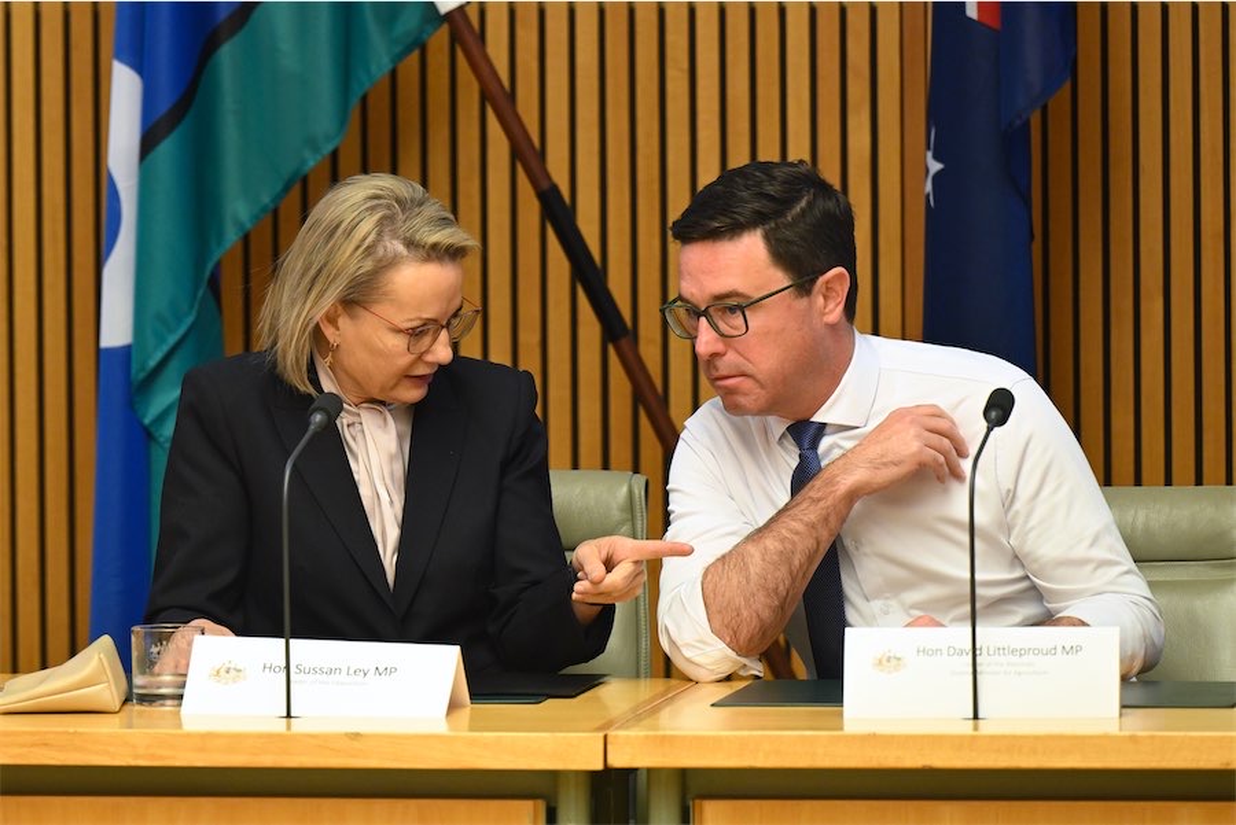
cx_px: 618
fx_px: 6011
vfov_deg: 7.9
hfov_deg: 11.7
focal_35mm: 175
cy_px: 412
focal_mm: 175
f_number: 3.2
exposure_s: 1/250
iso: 1600
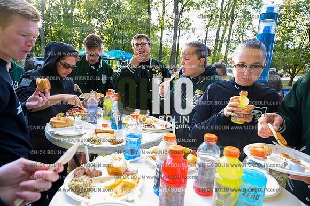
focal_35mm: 24
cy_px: 103
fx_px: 207
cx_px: 155
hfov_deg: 73.8
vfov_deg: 53.1
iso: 2500
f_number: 5
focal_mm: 24
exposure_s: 1/400
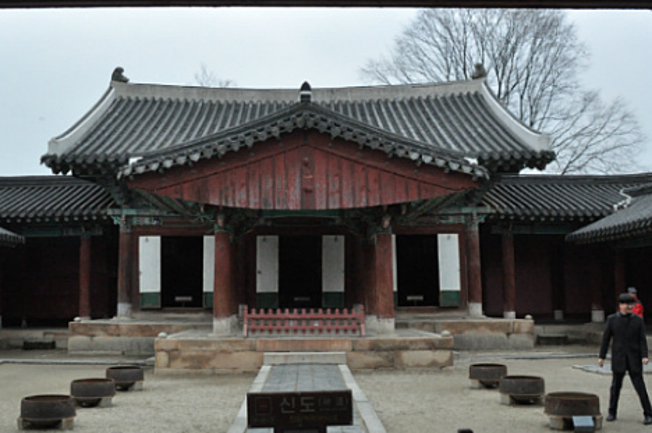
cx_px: 290
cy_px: 247
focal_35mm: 41
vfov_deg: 32.5
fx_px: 742
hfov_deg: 47.4
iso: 1600
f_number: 5
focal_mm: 20
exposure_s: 1/80
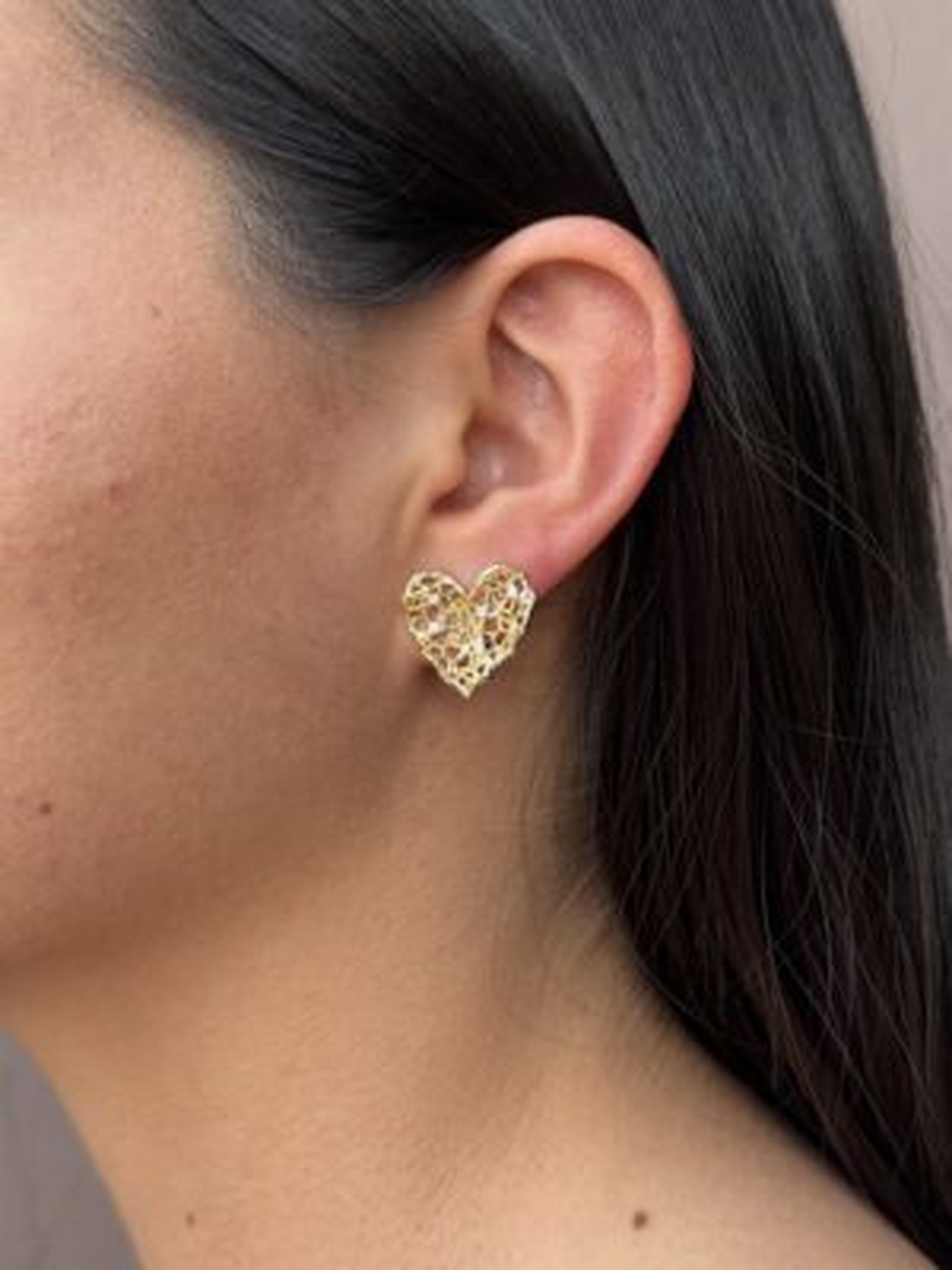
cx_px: 476
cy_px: 635
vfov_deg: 39.7
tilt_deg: -2.9
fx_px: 1760
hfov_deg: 30.3
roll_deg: +0.8
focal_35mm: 48
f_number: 1.78
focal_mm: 6.76
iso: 50
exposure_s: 1/127
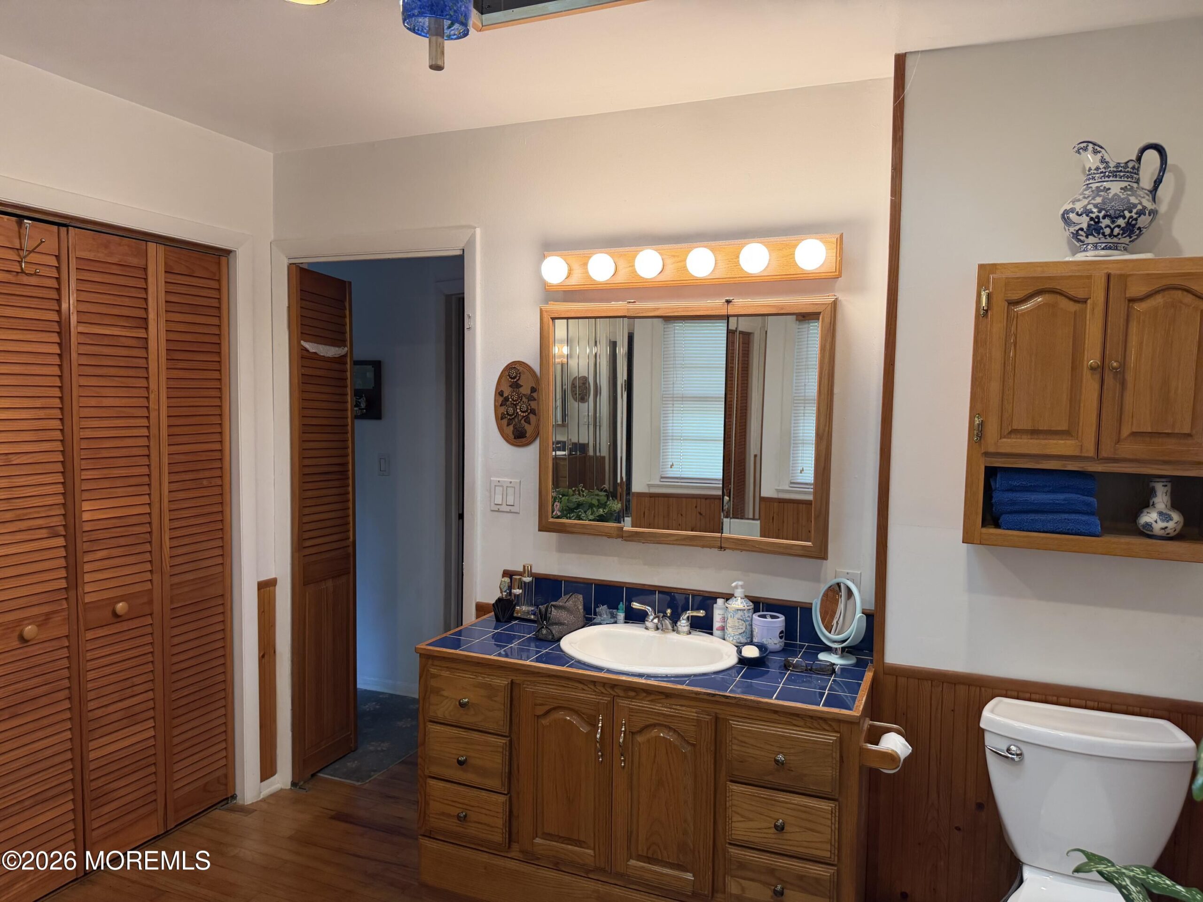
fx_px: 834
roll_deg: -0.6
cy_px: 451
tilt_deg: -3.6
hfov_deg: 71.6
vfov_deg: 56.8
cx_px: 602
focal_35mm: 24
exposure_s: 1/120
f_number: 1.78
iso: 160
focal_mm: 6.76
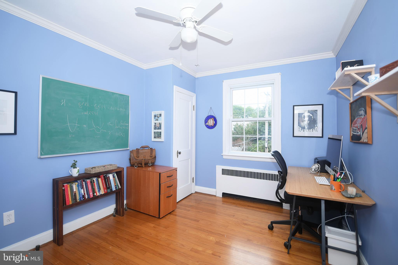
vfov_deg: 73.7
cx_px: 199
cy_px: 132
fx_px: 177
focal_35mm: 16
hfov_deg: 96.7
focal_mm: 16
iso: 200
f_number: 2.8
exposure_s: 1/200
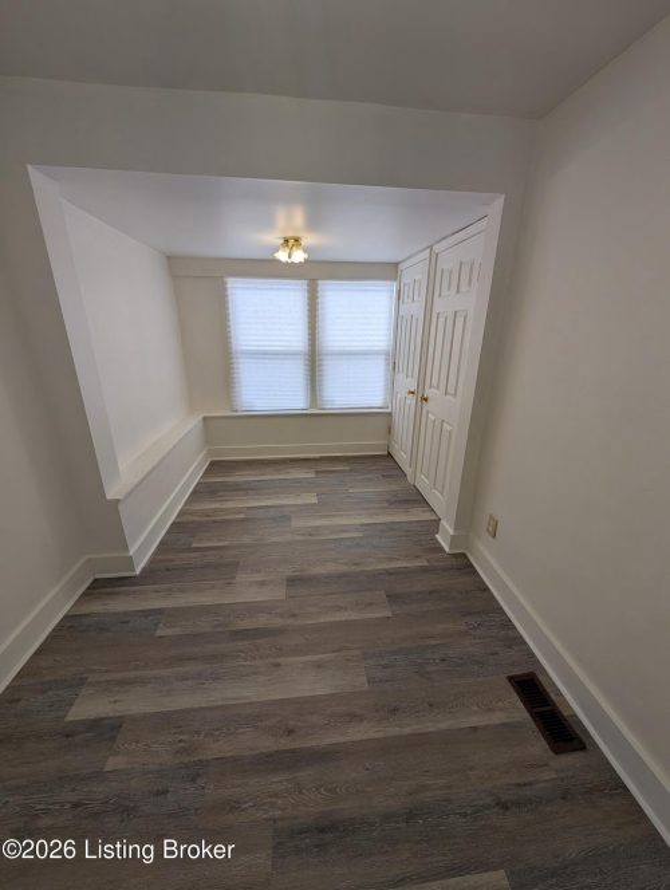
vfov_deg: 110.5
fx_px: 309
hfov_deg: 94.6
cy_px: 445
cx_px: 335
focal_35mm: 12
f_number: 1.7
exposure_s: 1/368
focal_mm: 2.02
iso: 53
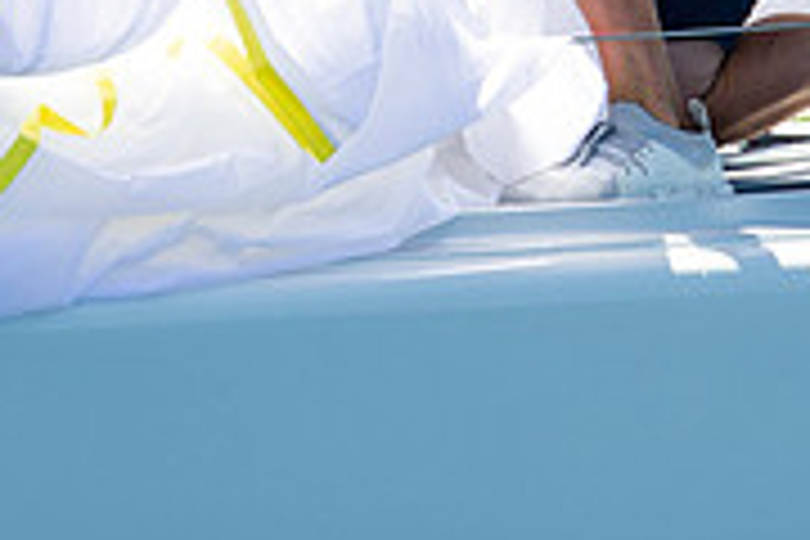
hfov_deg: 1.1
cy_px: -310
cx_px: 572
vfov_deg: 0.7
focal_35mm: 1934
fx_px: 43512
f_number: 5
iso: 400
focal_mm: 600
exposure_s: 1/1600
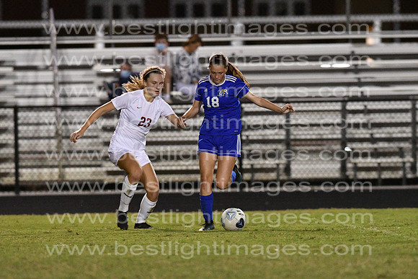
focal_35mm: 450
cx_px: 209
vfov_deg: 3.1
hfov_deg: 4.6
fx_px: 5226
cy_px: 140
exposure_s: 1/640
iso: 10000
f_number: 3.5
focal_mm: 300
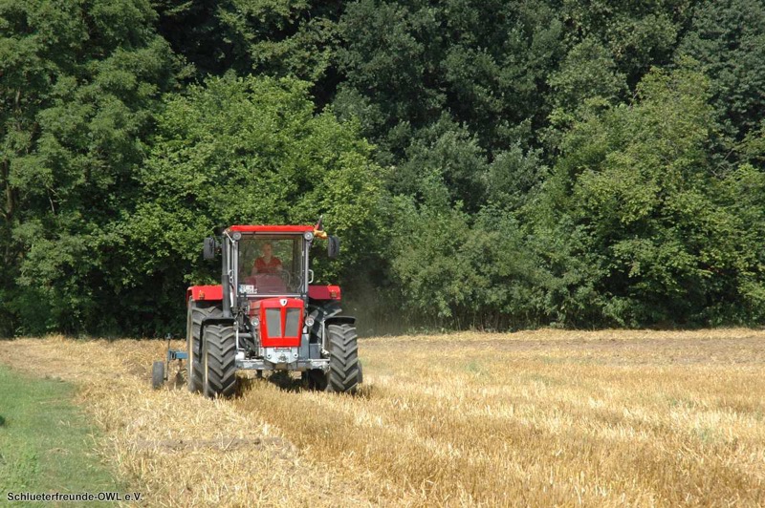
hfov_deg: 19.5
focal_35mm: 105
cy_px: 254
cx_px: 382
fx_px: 2229
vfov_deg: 13.0
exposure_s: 1/320
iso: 400
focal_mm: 70
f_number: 9
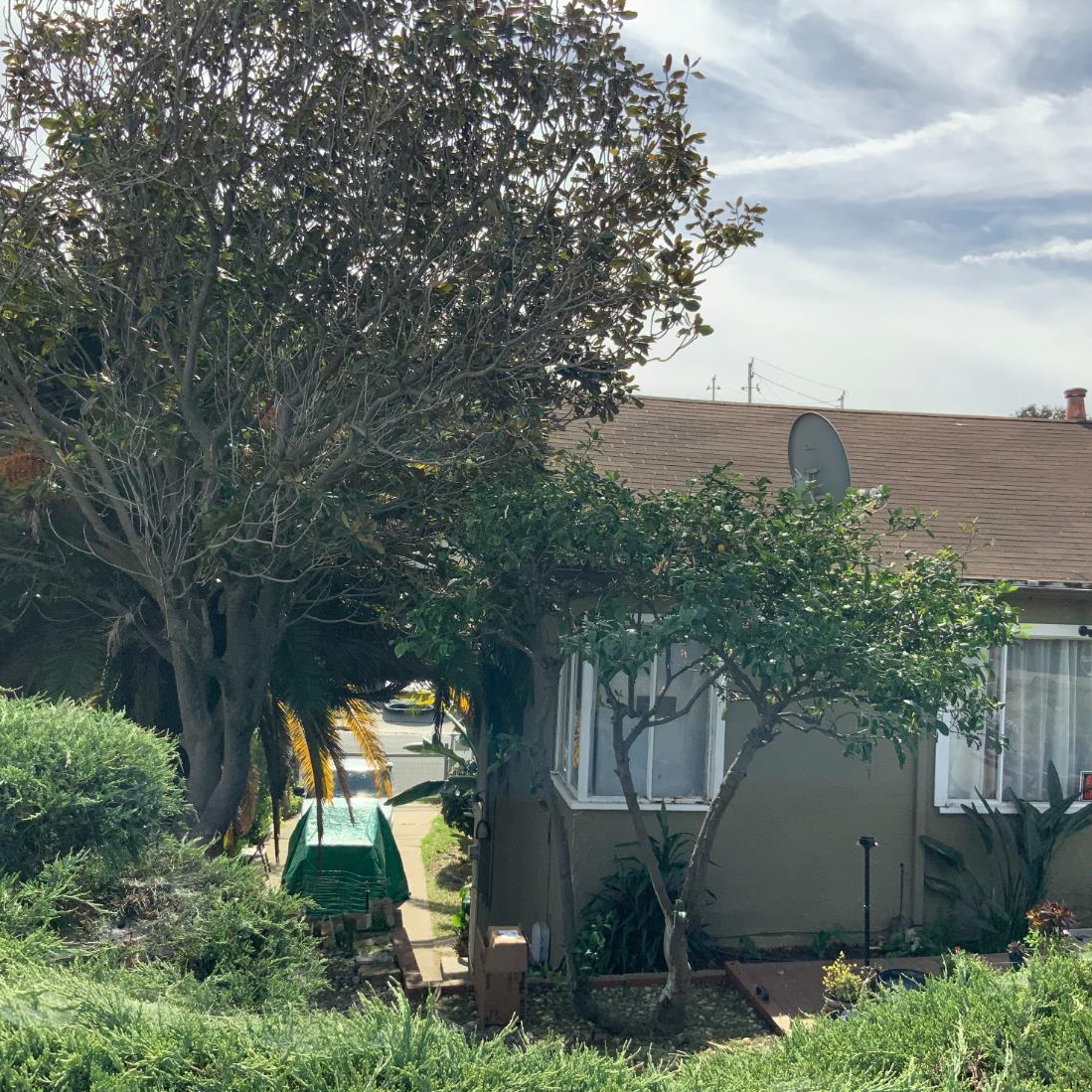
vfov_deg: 47.2
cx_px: 595
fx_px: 1249
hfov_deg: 47.2
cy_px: 539
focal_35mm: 35
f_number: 1.8
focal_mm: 3
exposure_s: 1/1848
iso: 16
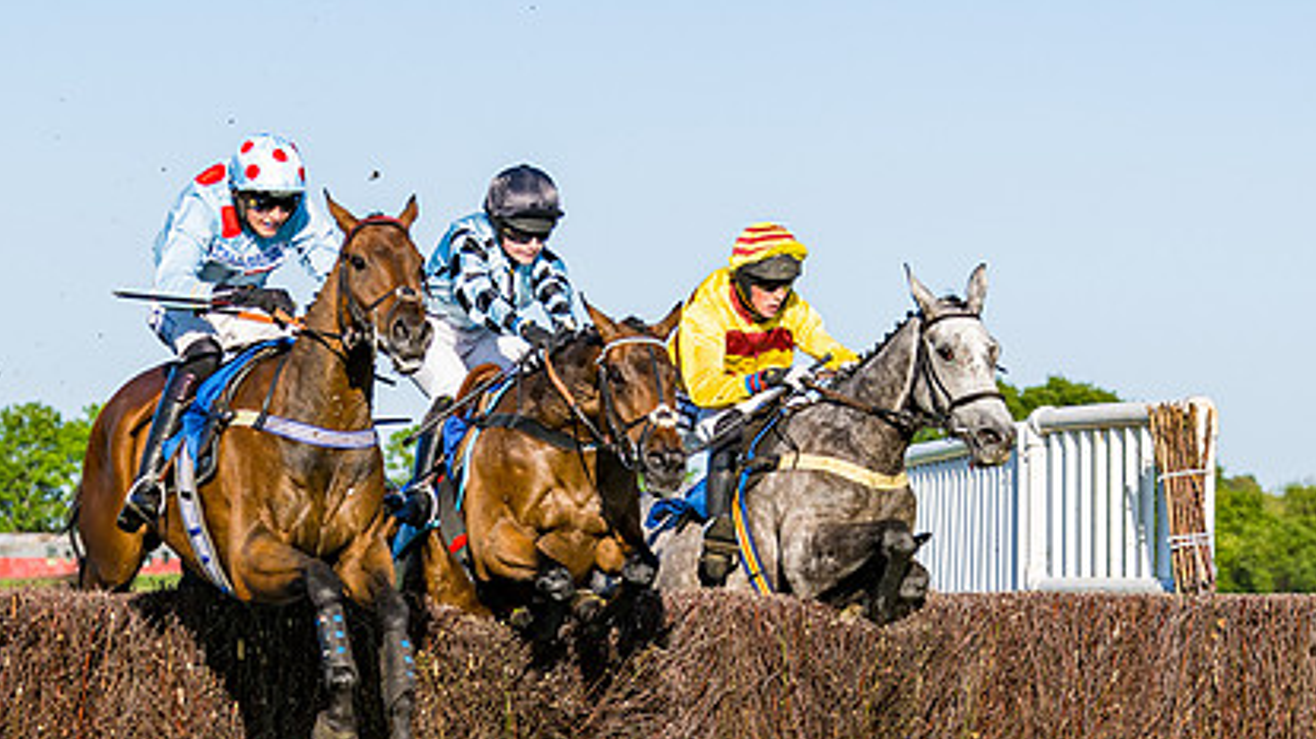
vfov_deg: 6.4
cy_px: 867
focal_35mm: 189
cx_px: 728
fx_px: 6592
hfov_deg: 11.4
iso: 200
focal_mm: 70
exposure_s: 1/2000
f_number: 4
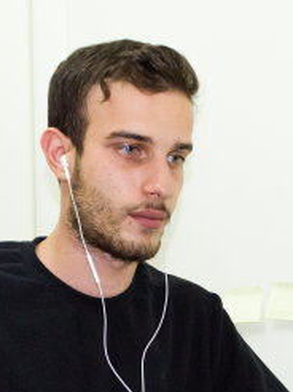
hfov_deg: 17.1
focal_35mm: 86
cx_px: 164
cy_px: 305
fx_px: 972
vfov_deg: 22.5
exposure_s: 1/60
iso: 3200
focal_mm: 24
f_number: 4
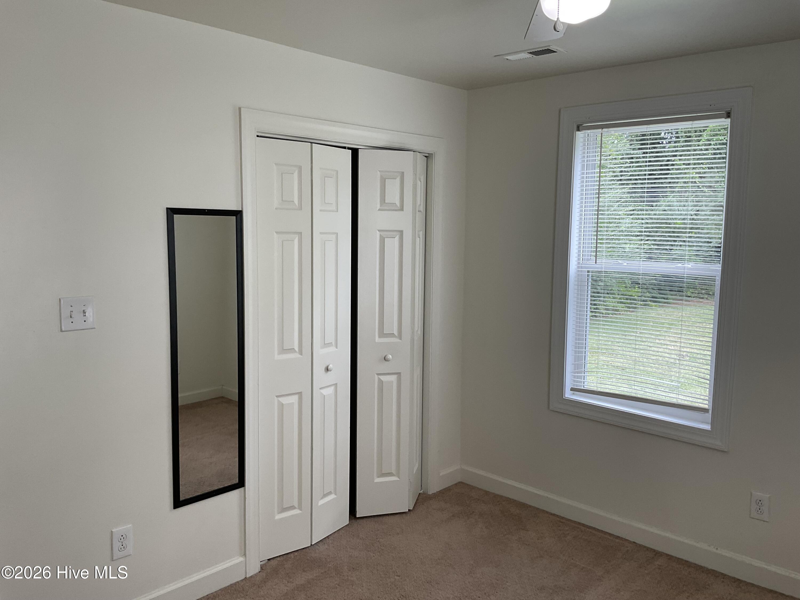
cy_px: 300
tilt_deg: -5.9
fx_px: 670
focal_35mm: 29
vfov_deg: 48.2
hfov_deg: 61.7
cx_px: 400
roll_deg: -0.7
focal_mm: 3
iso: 40
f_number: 1.8
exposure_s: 1/120
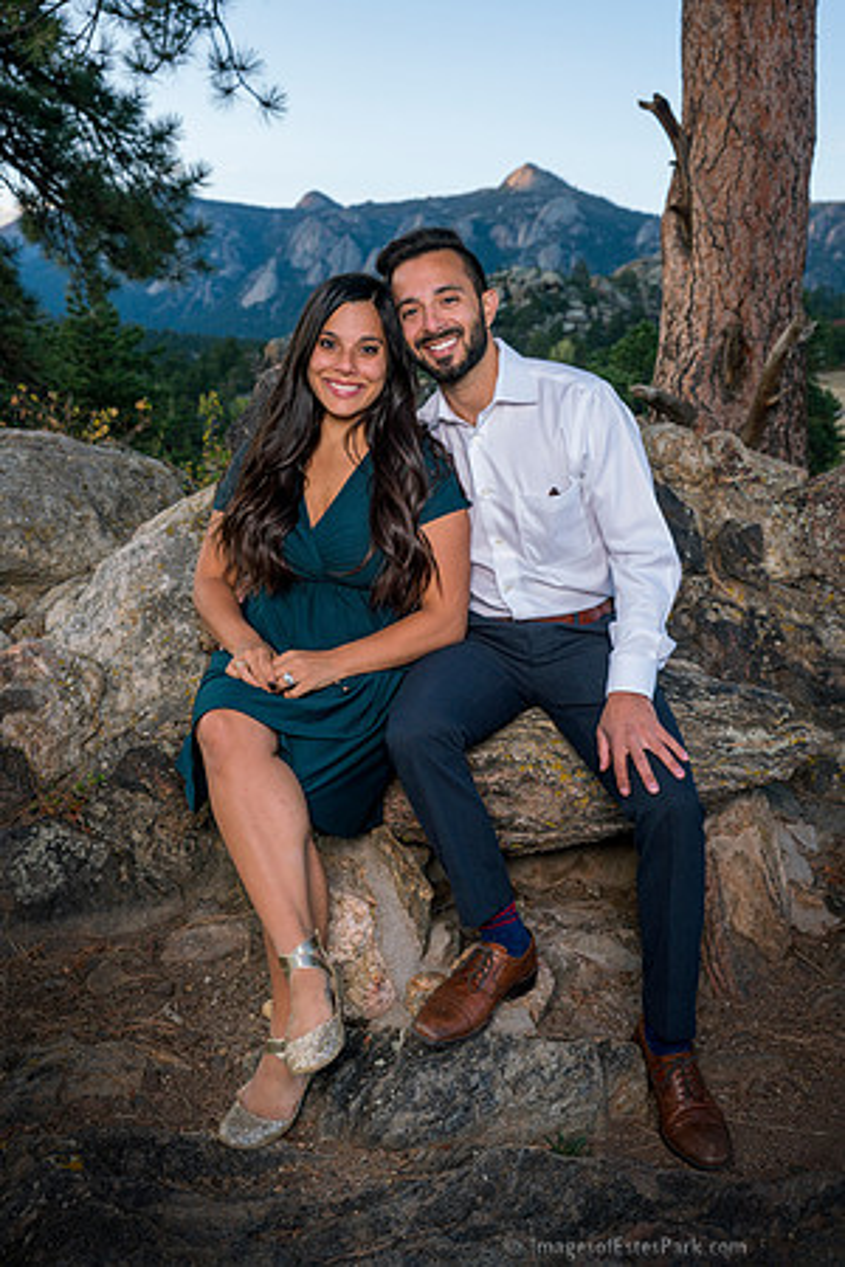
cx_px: 422
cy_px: 634
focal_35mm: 30
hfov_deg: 43.6
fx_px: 1056
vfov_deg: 61.9
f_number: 5.6
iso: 160
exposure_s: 1/200
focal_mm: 30
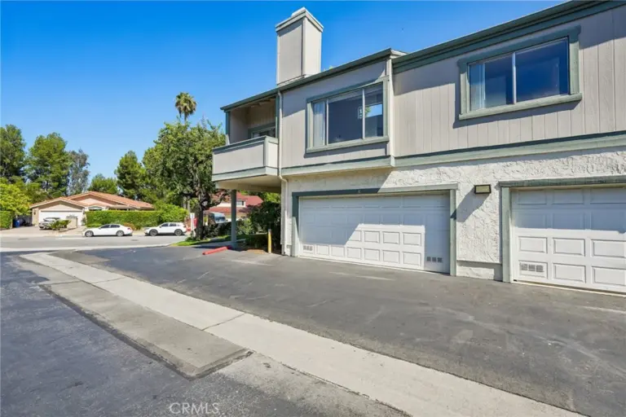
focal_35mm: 16
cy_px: 208
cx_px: 313
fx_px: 278
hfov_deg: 96.7
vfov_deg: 73.7
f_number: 8
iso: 100
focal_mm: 16
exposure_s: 1/250
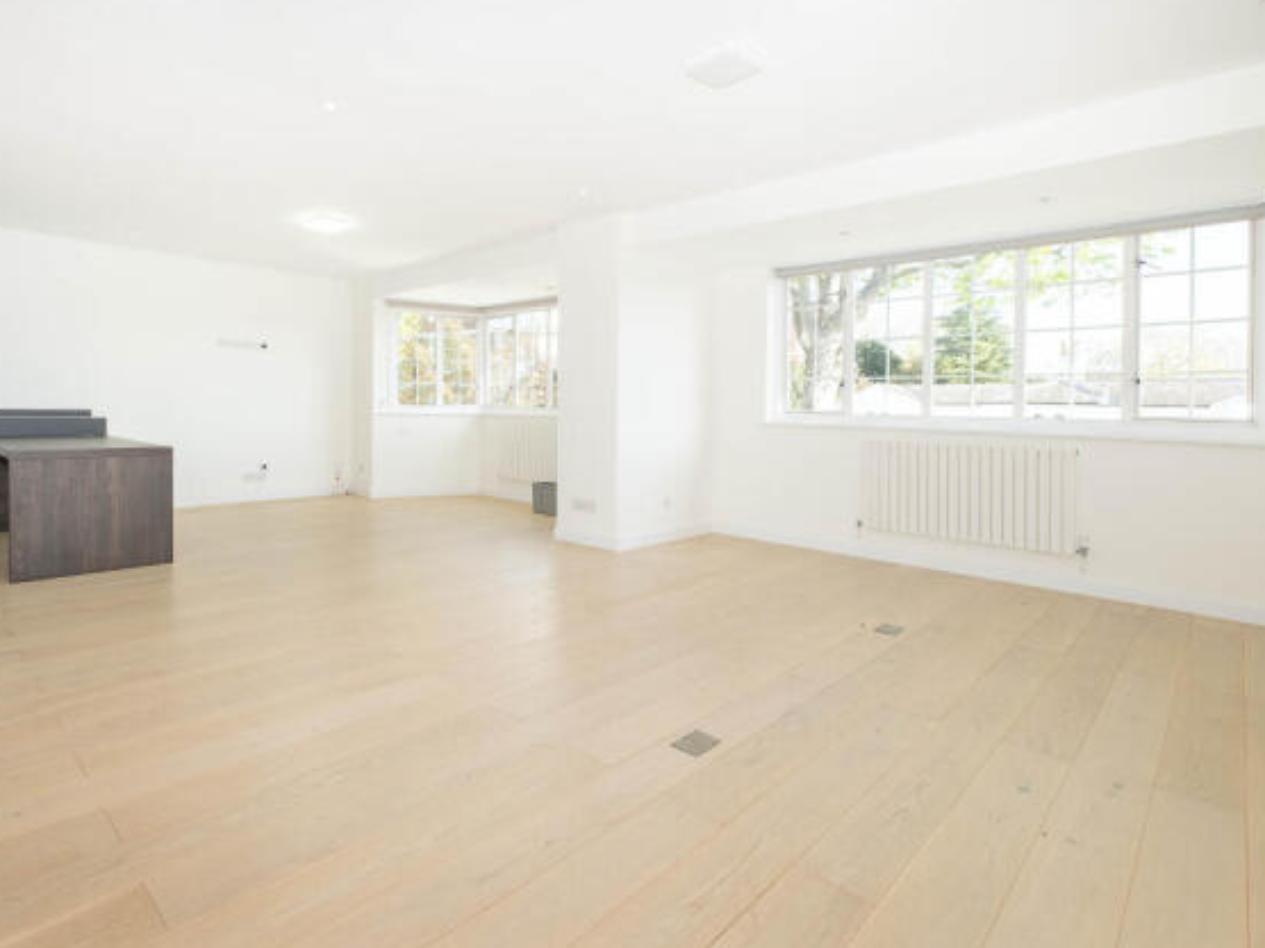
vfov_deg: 74.7
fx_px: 621
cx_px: 547
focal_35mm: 17
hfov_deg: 90.5
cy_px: 465
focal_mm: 10
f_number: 5.6
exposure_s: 1/125
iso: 400
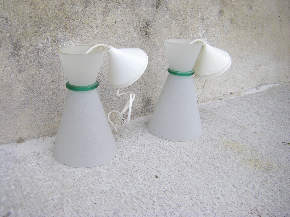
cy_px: 108
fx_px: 318
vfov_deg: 37.7
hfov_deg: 49.0
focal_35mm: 38
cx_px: 145
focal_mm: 6.3
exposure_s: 1/250
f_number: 3.5
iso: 64
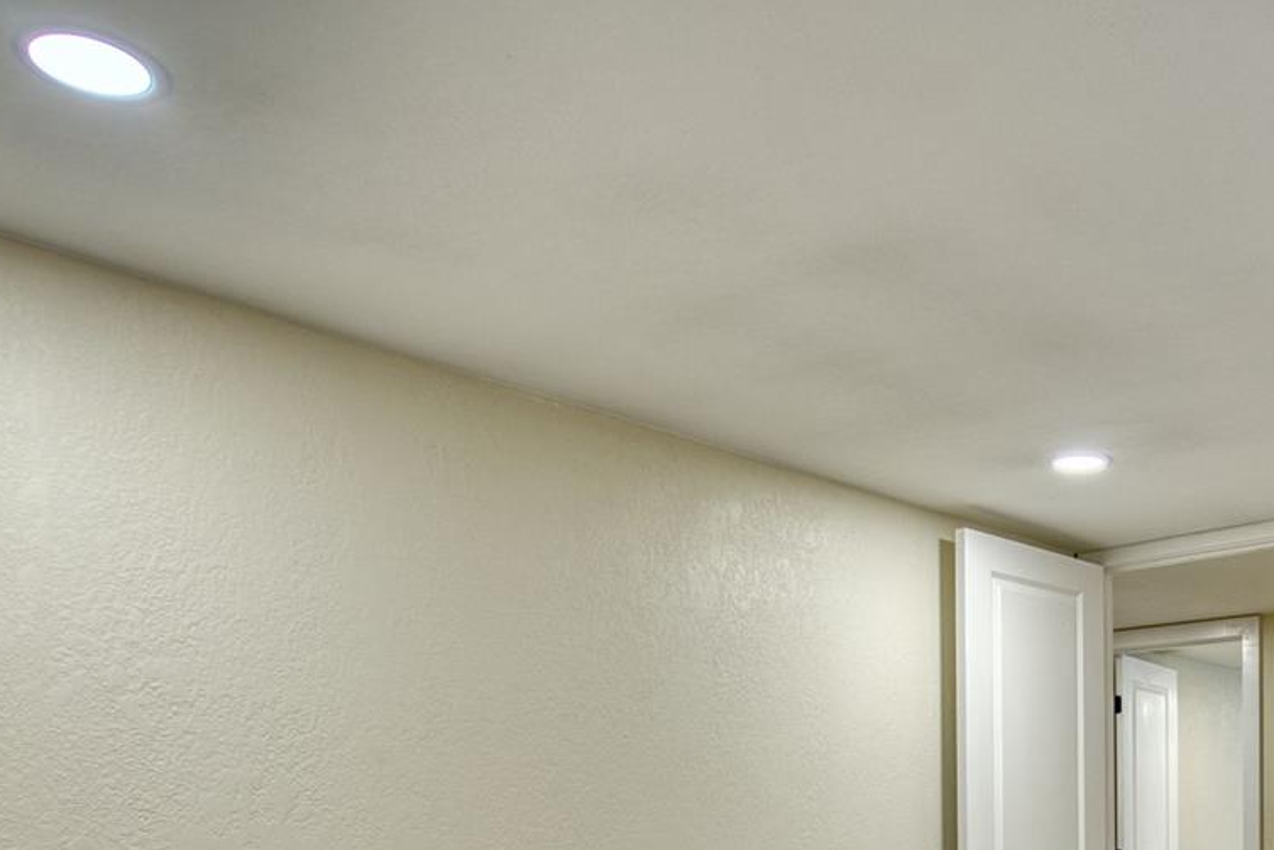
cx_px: 924
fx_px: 1203
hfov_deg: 53.7
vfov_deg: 35.3
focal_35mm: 34
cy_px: 847
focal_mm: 16
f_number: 4
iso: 500
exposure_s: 1/60
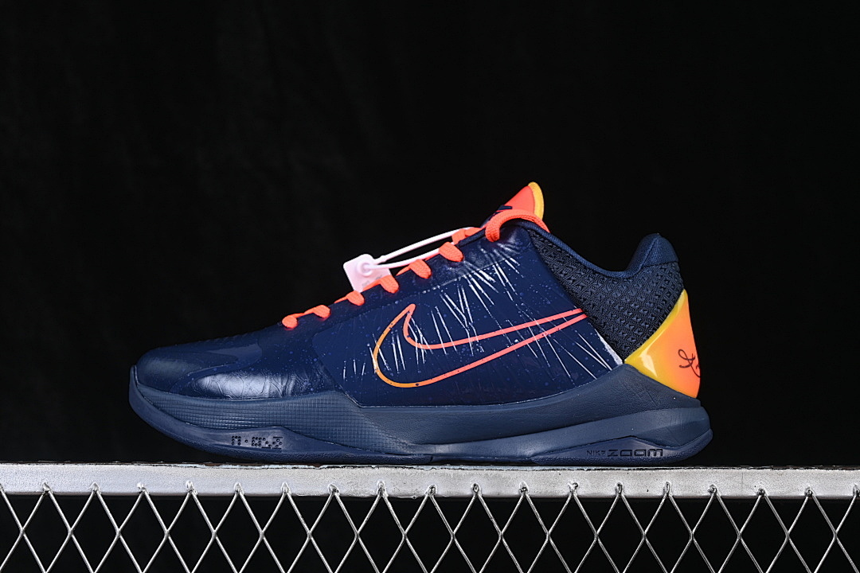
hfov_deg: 27.0
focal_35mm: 75
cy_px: 286
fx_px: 1792
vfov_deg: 18.2
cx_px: 430
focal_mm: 50
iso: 160
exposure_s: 1/60
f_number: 6.3
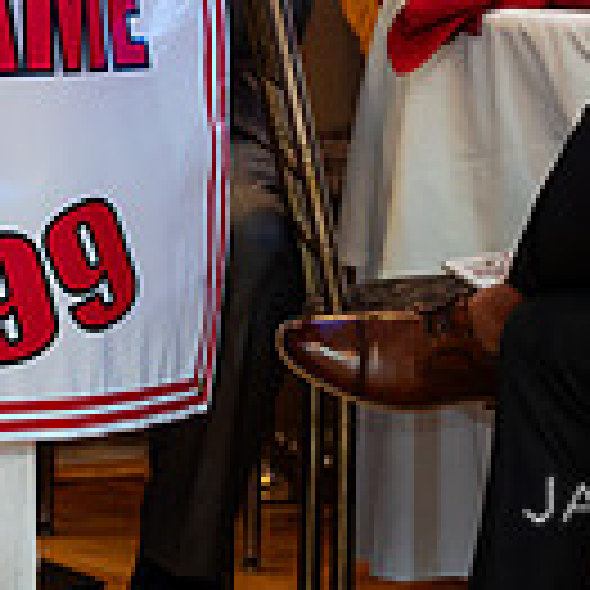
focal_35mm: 383
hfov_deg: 4.5
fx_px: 7385
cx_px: -351
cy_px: -248
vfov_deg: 4.6
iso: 1250
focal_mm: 102
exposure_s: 1/125
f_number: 3.2
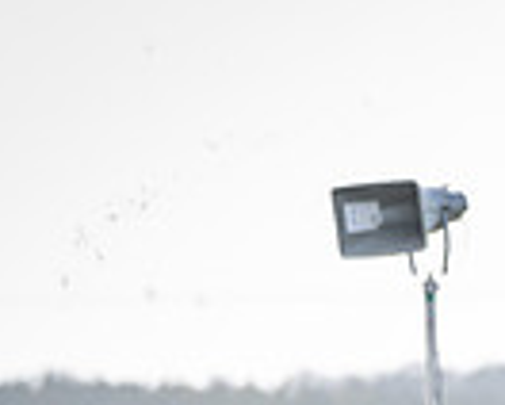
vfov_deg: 1.6
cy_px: 783
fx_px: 14504
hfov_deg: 2.0
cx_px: 790
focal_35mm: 969
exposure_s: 1/400
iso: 200
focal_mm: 135
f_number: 4
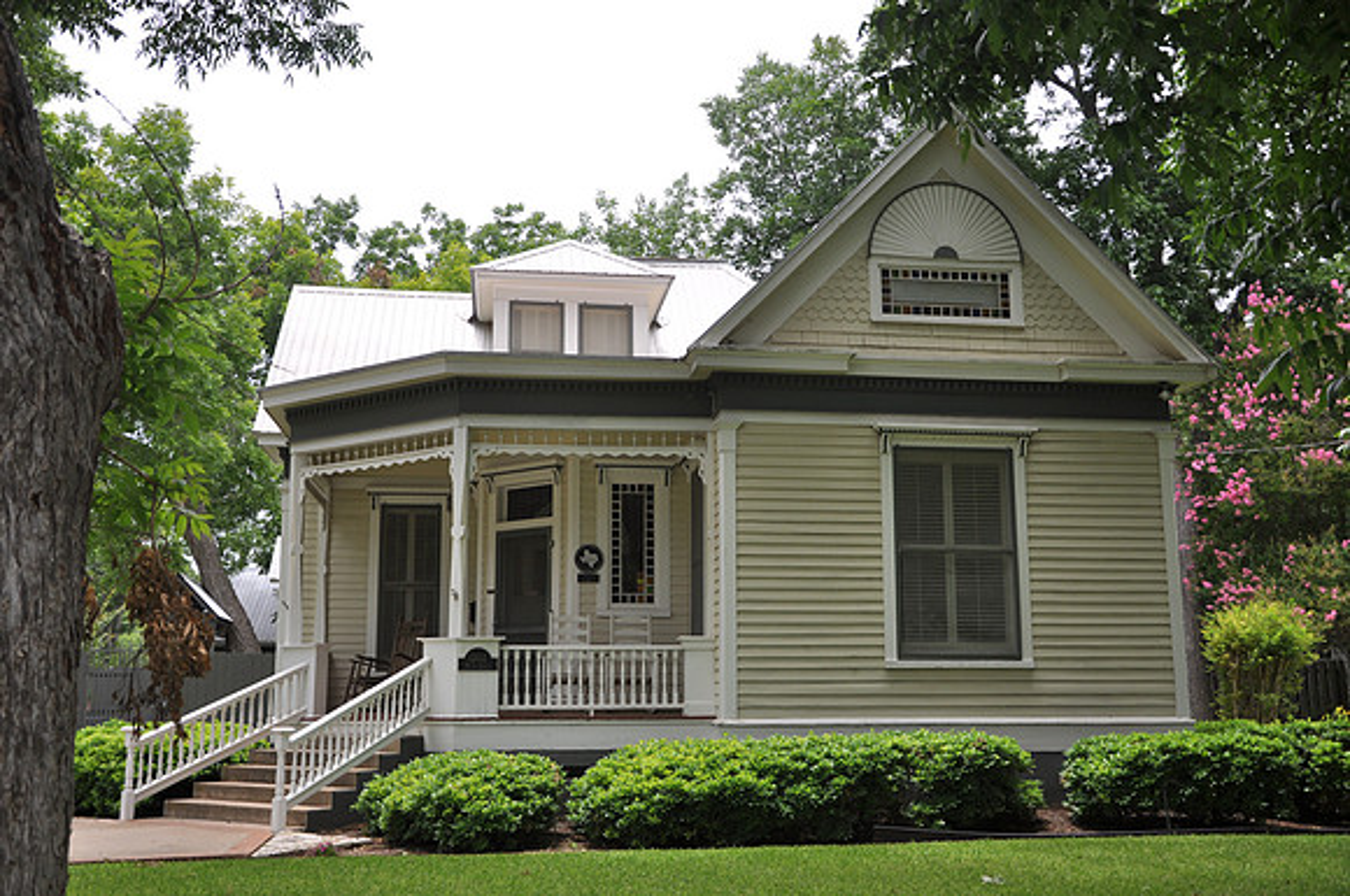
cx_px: 675
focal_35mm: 36
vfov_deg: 36.8
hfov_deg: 53.2
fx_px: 1348
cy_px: 448
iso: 200
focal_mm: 24
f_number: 5.6
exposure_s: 1/200
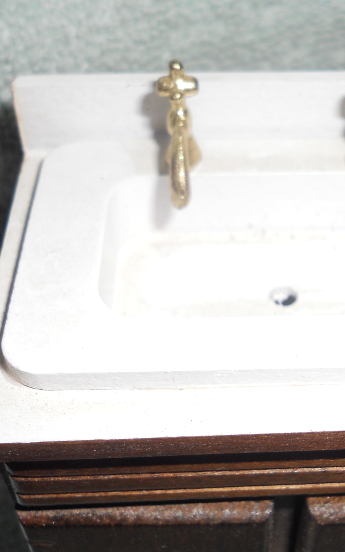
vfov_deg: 38.2
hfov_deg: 24.2
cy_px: 260
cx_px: 246
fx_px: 797
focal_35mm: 53
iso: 80
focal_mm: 5.8
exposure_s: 1/25
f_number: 8.8
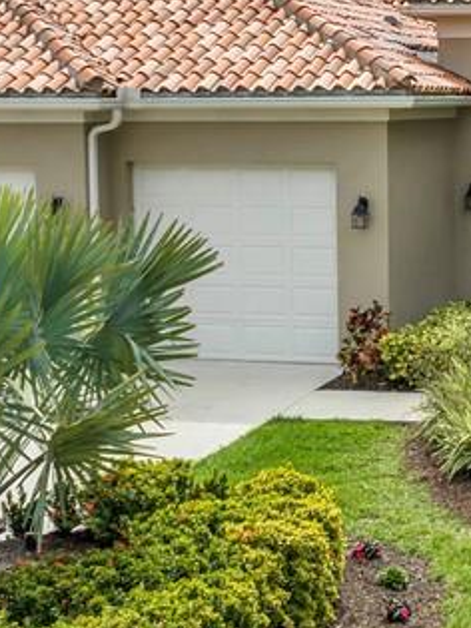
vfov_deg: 24.9
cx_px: 485
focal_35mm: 78
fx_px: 1416
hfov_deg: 18.3
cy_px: 213
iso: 100
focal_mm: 12.29
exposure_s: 1/120
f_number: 4
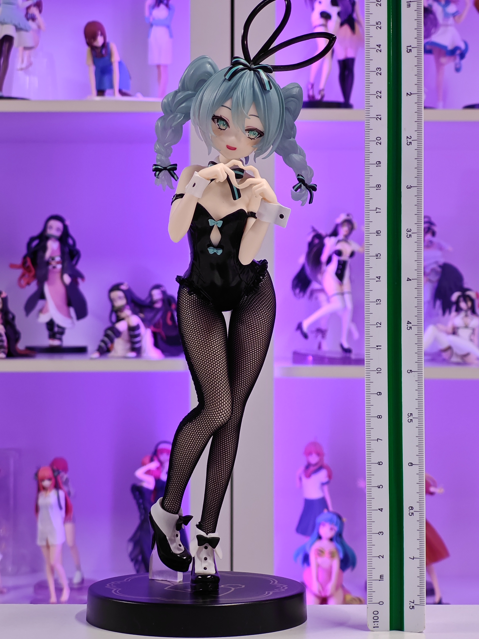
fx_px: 1587
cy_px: 313
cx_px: 239
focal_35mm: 86
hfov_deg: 17.2
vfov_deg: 22.8
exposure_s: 1/25
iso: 800
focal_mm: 7.48
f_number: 2.4
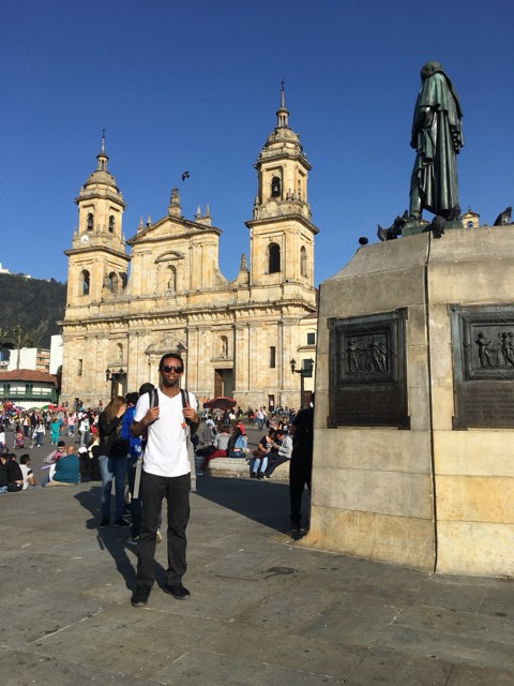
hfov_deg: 48.2
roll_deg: +0.0
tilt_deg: +8.8
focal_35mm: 29
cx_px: 257
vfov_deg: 61.7
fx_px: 574
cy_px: 343
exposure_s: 1/2137
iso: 25
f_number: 2.2
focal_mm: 4.15
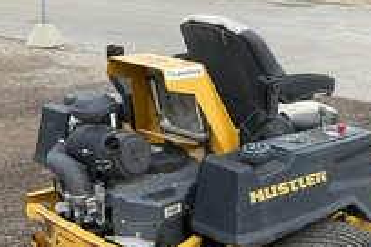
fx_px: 608
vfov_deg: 22.8
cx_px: 296
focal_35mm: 59
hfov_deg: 33.0
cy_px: 183
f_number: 1.8
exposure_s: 1/295
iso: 25
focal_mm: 3
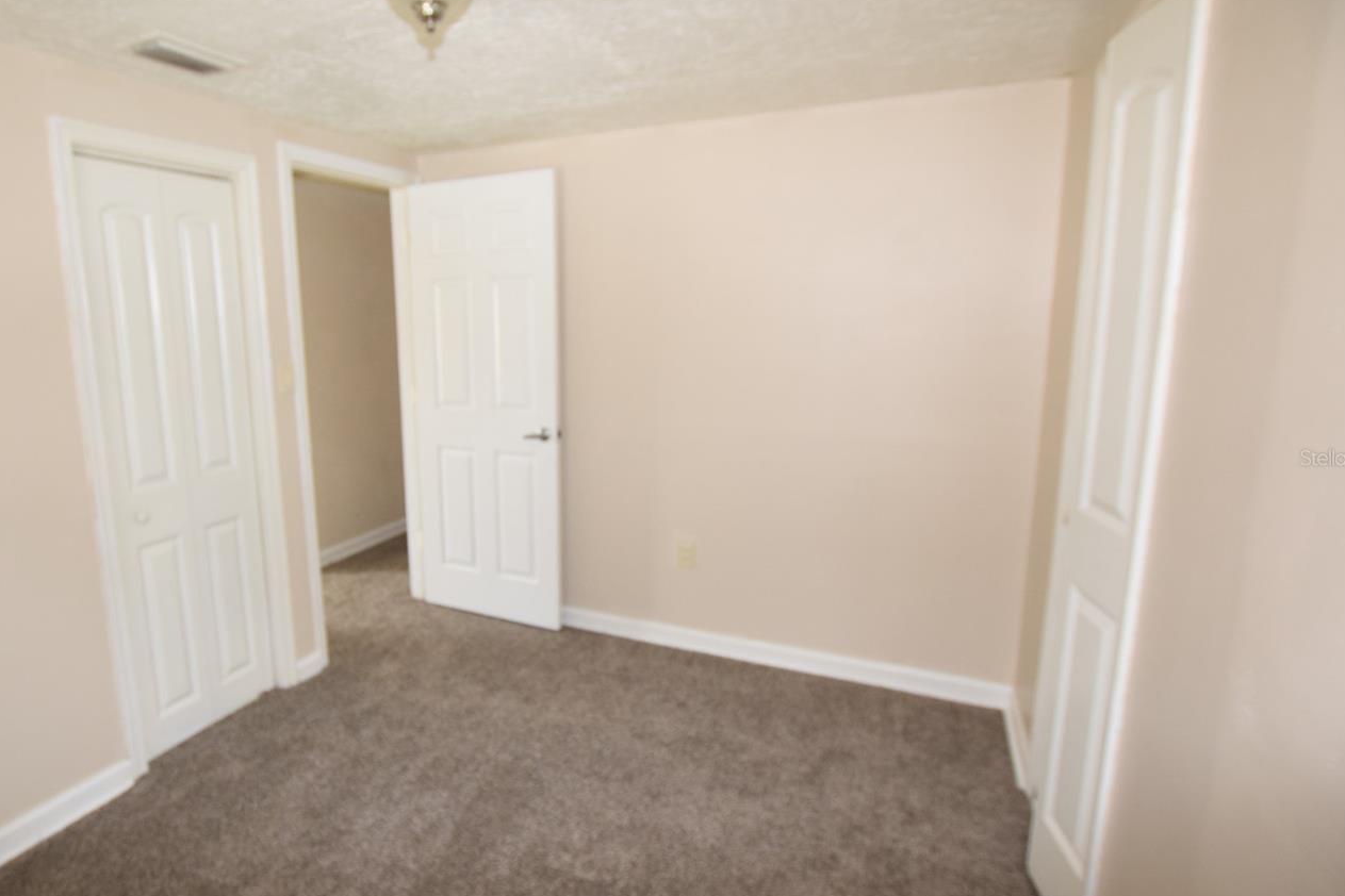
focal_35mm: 19
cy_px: 458
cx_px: 543
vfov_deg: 64.5
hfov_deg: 85.9
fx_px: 710
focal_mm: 10
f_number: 4.5
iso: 800
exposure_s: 1/80
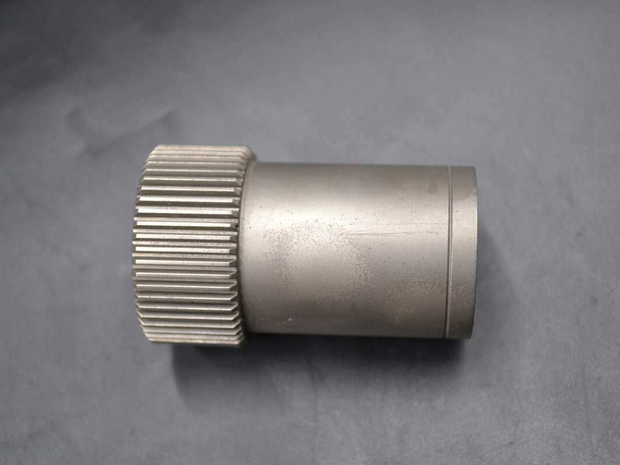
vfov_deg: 23.7
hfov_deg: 31.2
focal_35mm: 62
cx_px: 317
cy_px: 233
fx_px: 1111
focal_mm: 38
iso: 400
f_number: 5
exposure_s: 1/40
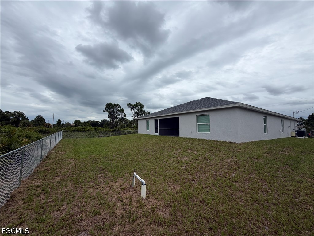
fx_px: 127
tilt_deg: +5.5
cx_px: 157
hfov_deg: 102.1
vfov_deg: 85.7
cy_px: 118
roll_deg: -0.7
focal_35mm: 14
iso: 20
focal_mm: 2.22
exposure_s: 1/1125
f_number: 2.2
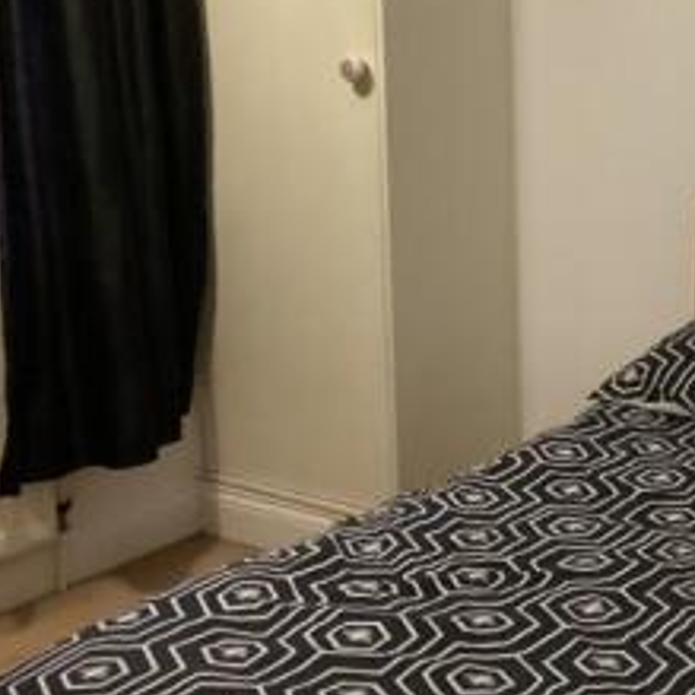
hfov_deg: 23.3
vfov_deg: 23.5
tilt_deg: -9.9
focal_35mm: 73
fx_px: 1658
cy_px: 217
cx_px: 560
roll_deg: -0.5
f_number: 2.4
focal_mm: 3.3
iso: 640
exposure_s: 1/20
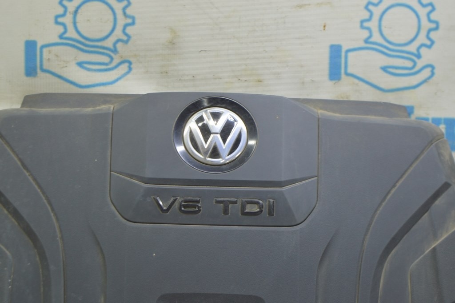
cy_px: 152
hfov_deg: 24.6
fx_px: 1042
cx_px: 228
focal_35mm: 82
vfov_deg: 16.5
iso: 400
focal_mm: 55
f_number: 5.6
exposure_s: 1/20
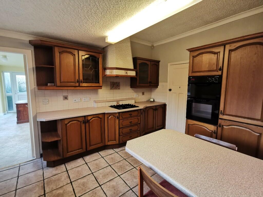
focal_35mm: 17
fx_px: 129
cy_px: 98
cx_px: 132
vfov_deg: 74.7
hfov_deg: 91.0
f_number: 2.2
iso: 320
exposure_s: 1/50
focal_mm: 2.26
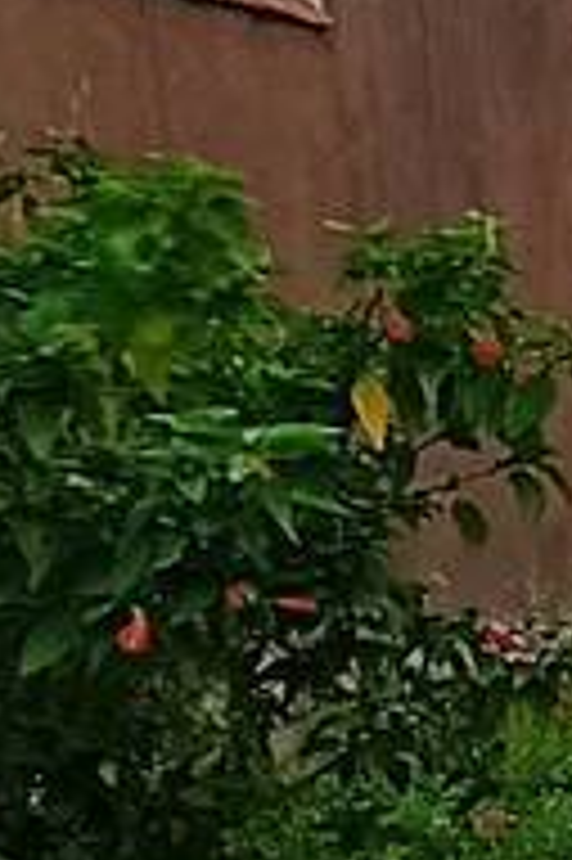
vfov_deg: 21.6
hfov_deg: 10.7
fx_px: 2244
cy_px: 612
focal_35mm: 94
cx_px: 1635
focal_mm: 1.65
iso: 50
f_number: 2.2
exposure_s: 1/135
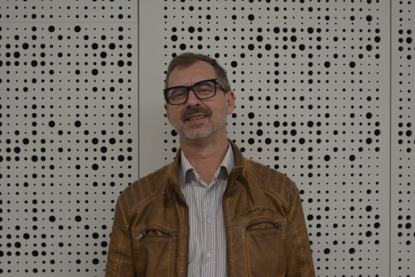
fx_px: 951
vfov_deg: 16.5
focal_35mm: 82
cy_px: 138
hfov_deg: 24.6
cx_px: 208
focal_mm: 55
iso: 400
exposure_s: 1/30
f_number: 5.6
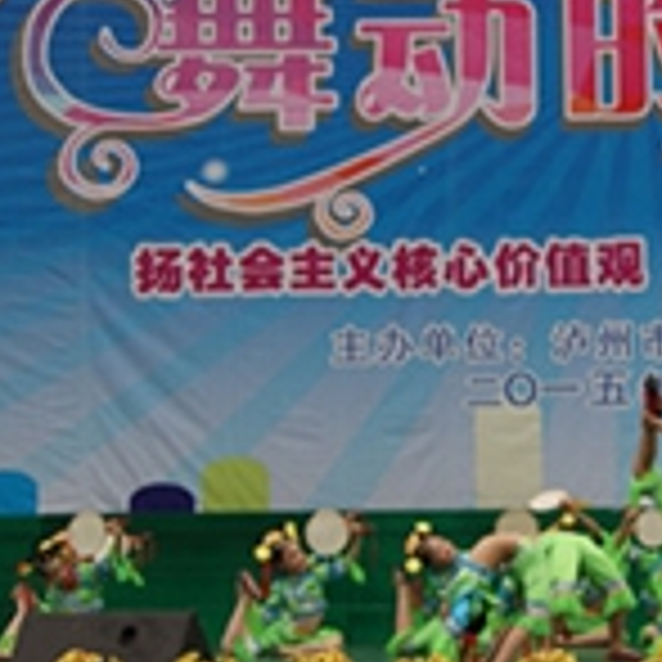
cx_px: 694
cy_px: 315
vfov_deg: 15.4
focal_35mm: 113
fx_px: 2445
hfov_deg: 15.1
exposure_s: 1/50
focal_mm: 26
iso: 100
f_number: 5
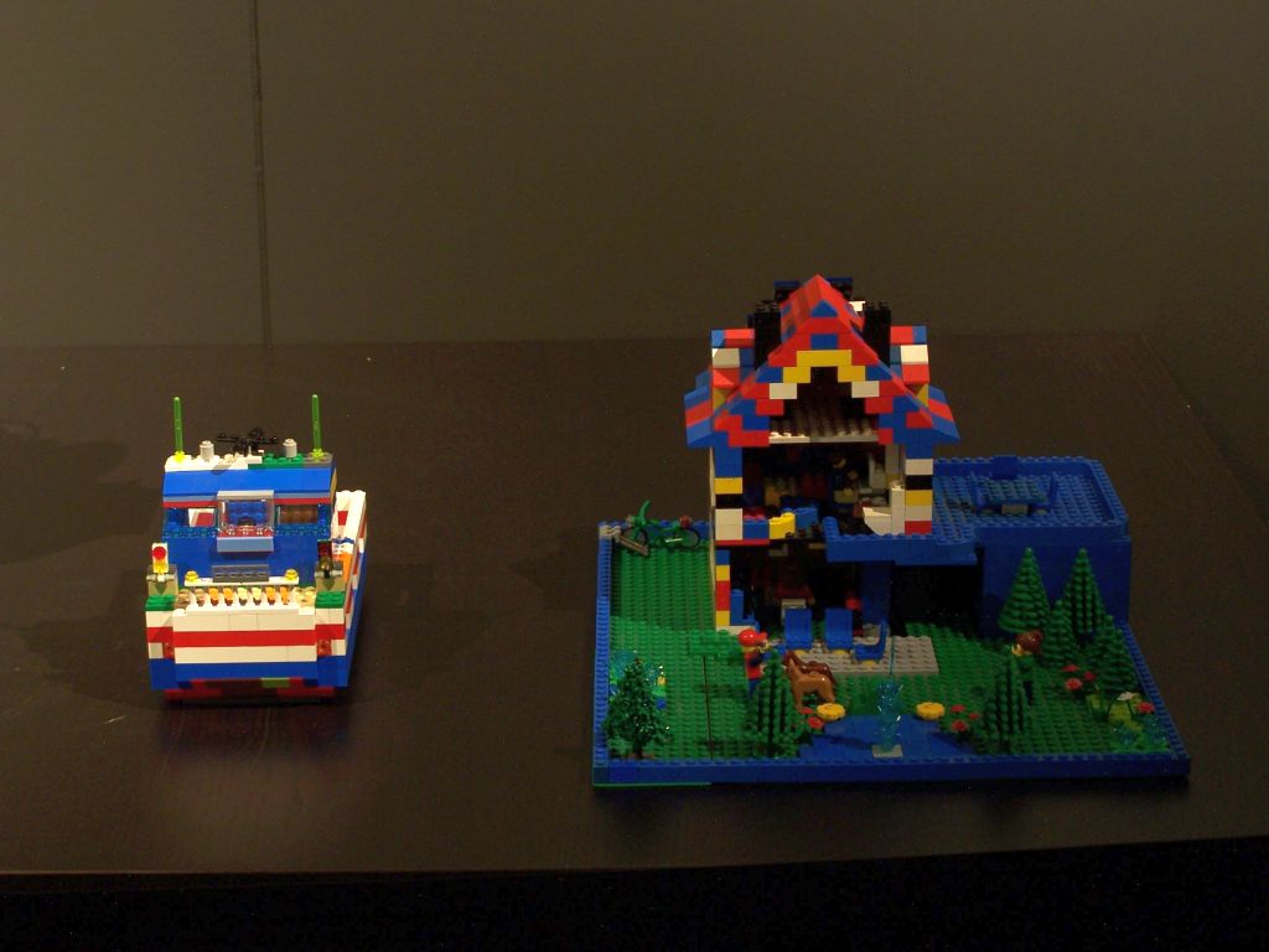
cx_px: 634
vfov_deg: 19.6
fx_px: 2749
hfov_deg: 26.0
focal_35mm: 75
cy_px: 476
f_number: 3.2
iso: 80
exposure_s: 1/2
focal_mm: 12.4
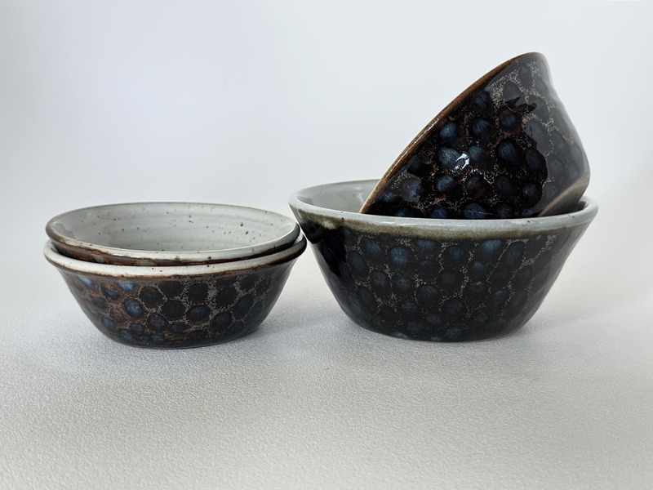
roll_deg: +0.9
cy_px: 245
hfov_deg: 39.7
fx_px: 905
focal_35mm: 48
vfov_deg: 30.3
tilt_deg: -22.6
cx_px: 326
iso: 125
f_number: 1.78
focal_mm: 6.86
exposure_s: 1/121
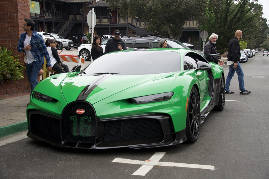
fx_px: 336
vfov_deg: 29.9
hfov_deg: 43.6
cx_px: 134
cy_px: 90
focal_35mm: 45
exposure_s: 1/200
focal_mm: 30
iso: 100
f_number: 4.5
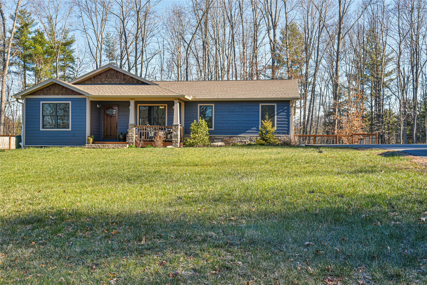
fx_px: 451
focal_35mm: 38
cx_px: 214
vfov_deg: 35.1
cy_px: 142
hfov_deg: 50.7
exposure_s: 1/200
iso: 800
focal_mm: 38
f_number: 7.1
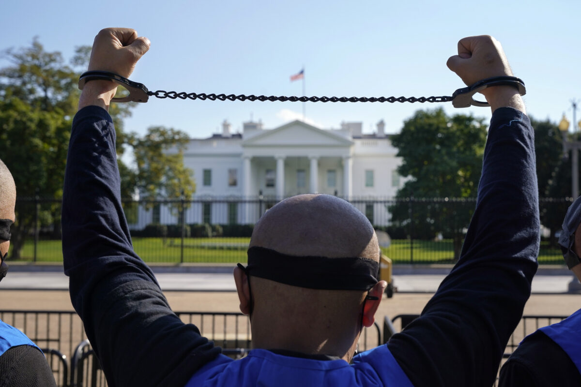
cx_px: 290
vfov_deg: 28.1
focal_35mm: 48
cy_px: 194
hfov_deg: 41.1
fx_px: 775
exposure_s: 1/1250
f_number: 7.1
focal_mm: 48
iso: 400
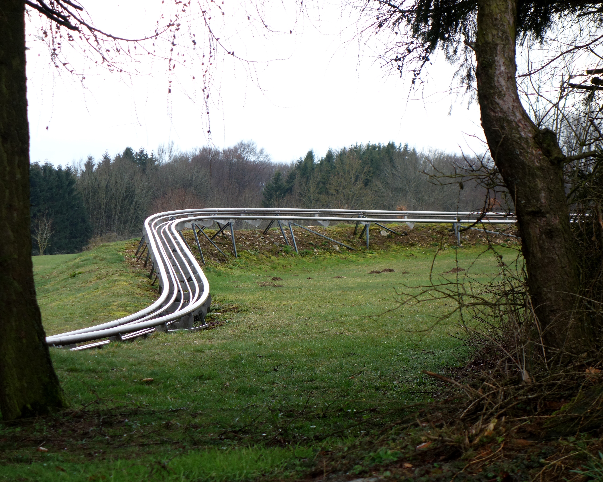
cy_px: 243
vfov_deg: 14.3
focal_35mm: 108
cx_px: 260
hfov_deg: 17.8
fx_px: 1928
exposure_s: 1/250
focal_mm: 35.26
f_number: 4.9
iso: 320
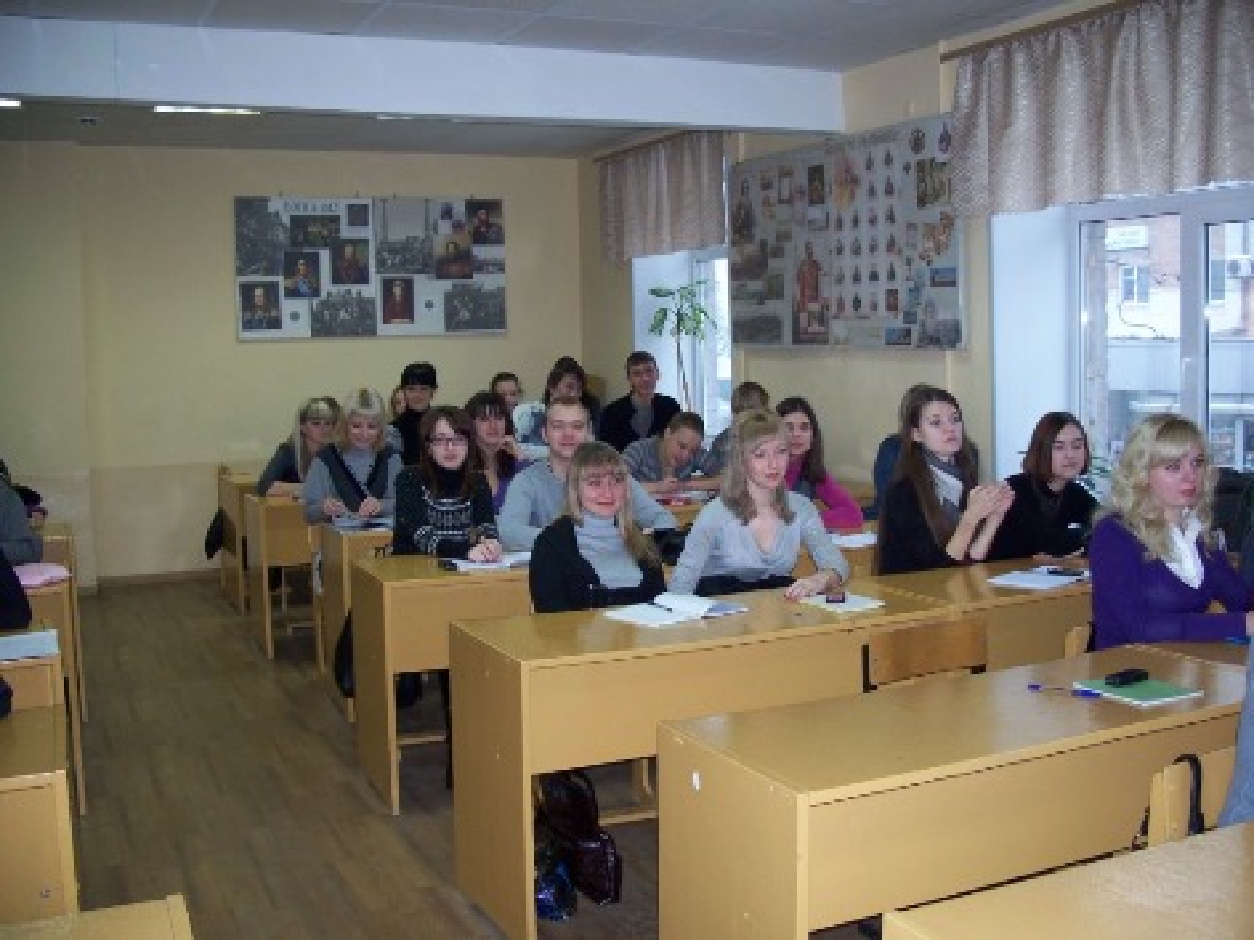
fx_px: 1340
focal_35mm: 37
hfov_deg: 50.1
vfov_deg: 38.7
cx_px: 627
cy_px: 470
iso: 200
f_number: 2.8
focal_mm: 7.8
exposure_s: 1/60
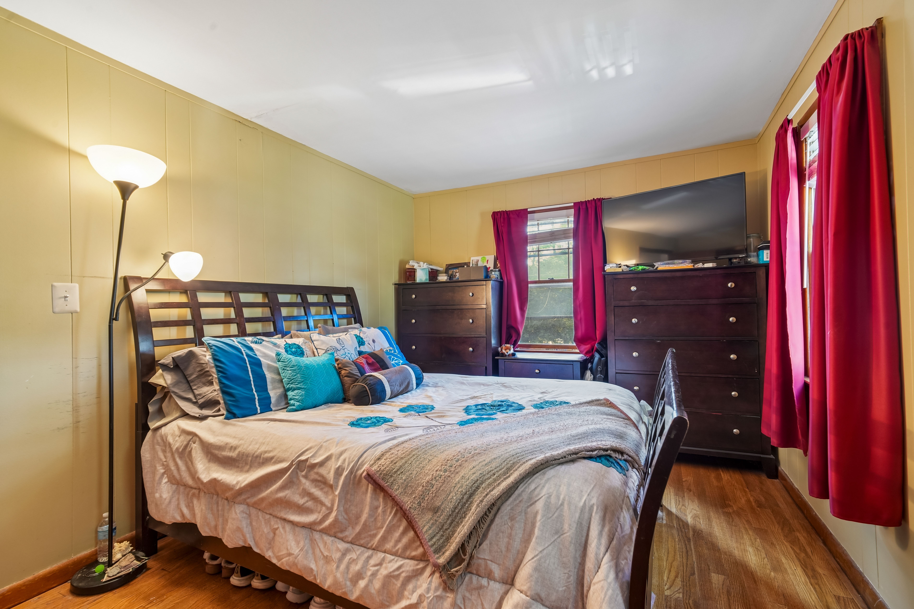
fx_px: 406
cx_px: 457
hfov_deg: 96.7
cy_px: 304
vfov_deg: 73.7
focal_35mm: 16
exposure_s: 1/1.67
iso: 400
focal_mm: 16
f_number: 8
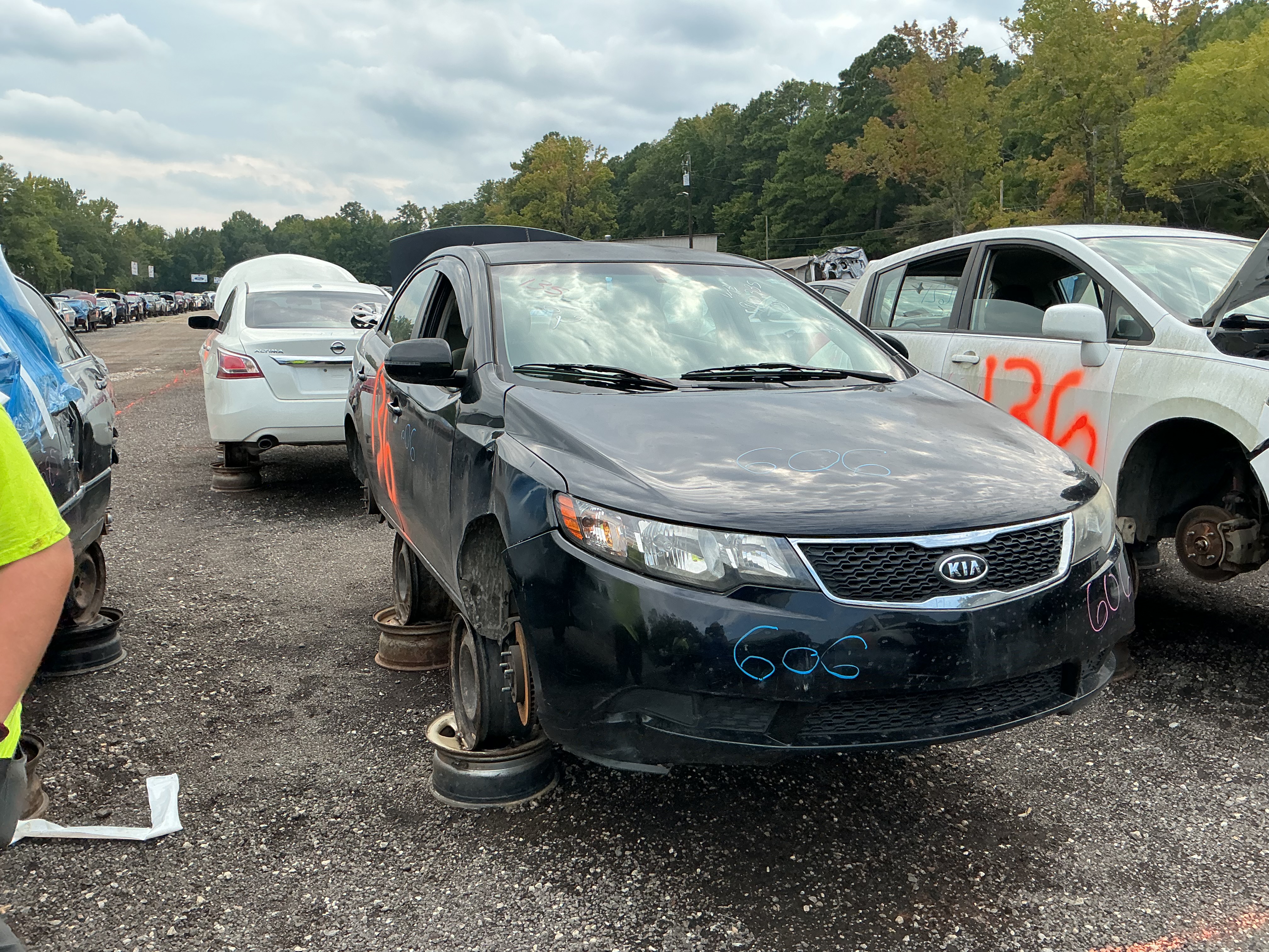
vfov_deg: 48.2
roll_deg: -1.2
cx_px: 634
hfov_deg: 61.7
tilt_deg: -7.8
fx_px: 1063
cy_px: 476
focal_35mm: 29
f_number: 1.8
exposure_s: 1/781
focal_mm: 3
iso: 25
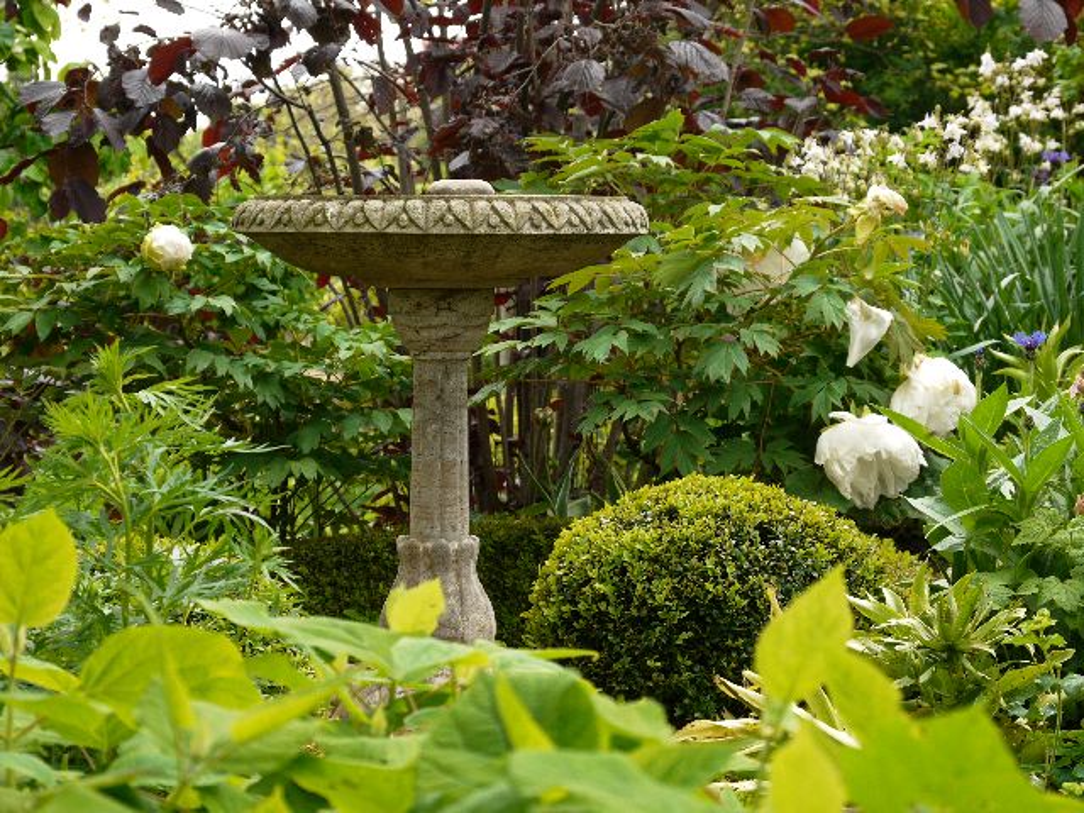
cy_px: 406
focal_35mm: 100
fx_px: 3131
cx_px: 542
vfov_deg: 14.8
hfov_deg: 19.6
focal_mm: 50
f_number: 6.3
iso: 200
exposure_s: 1/100
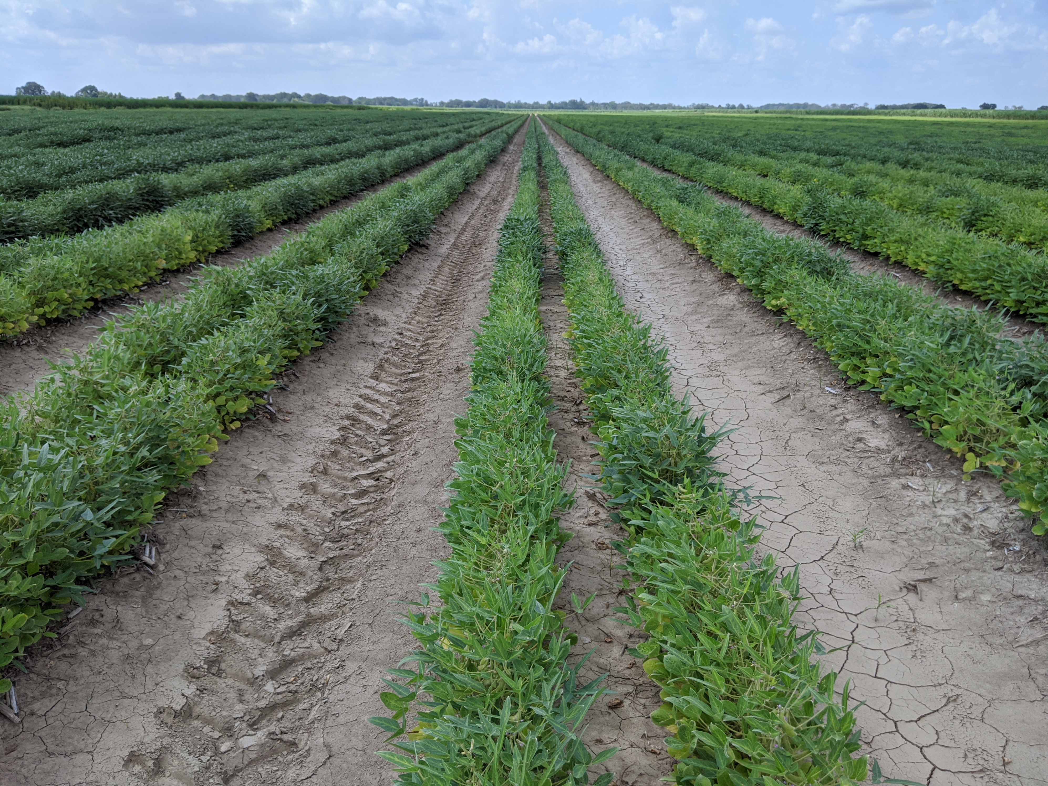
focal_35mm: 27
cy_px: 393
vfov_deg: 51.3
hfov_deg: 65.3
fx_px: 817
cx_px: 524
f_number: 1.8
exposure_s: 1/2611
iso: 62
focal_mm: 4.44
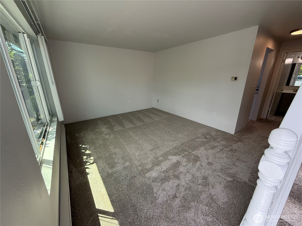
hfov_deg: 102.1
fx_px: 122
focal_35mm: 14
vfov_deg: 85.7
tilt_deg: -15.6
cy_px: 113
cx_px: 151
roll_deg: +1.9
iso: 64
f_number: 2.2
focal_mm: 2.22
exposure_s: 1/146
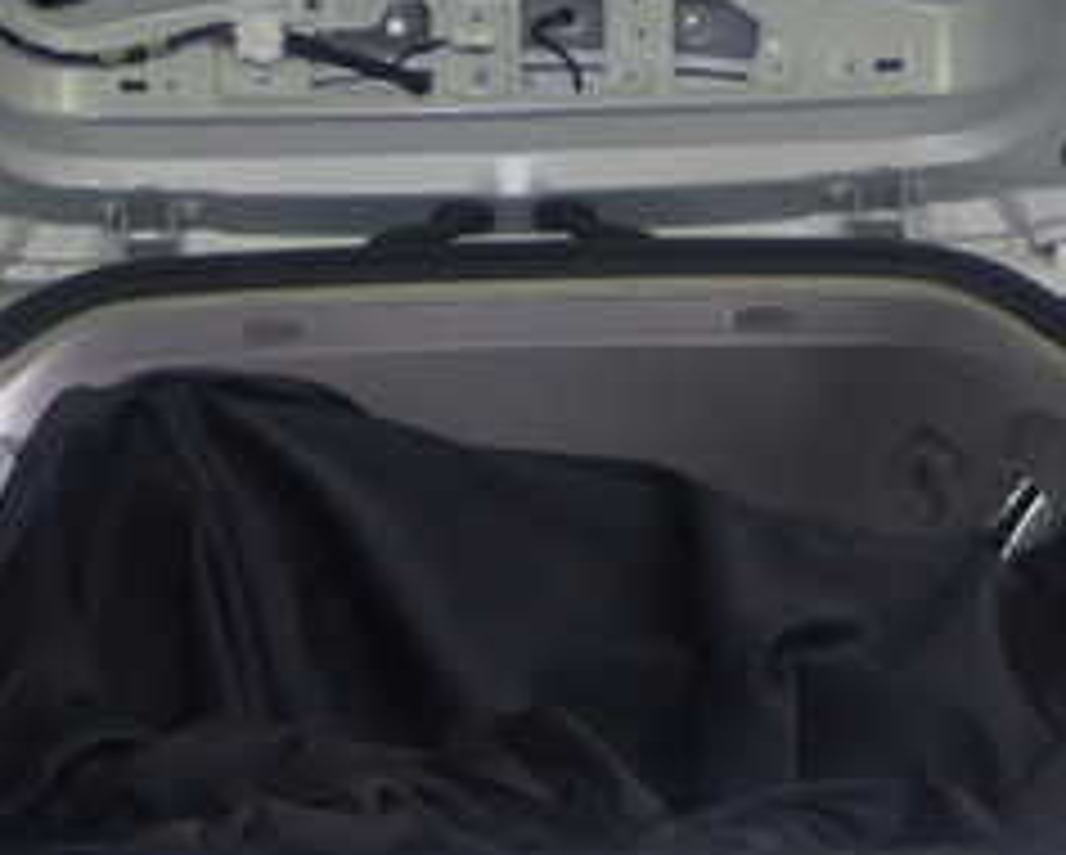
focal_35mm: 79
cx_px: 477
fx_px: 2494
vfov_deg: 18.5
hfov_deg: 24.1
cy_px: 999
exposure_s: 1/30
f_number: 2.4
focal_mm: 5.79
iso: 320
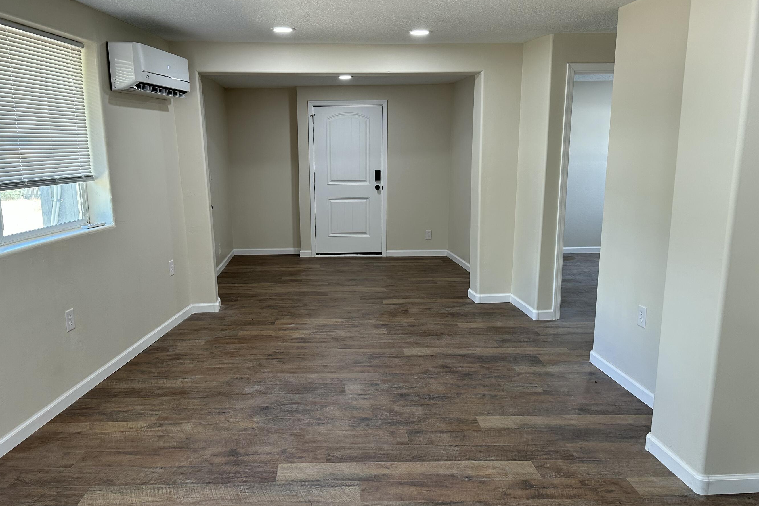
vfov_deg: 46.4
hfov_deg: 65.3
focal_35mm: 28
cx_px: 336
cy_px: 266
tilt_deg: -11.2
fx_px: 590
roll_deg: +0.4
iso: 125
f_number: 1.78
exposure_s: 1/120
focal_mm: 6.86
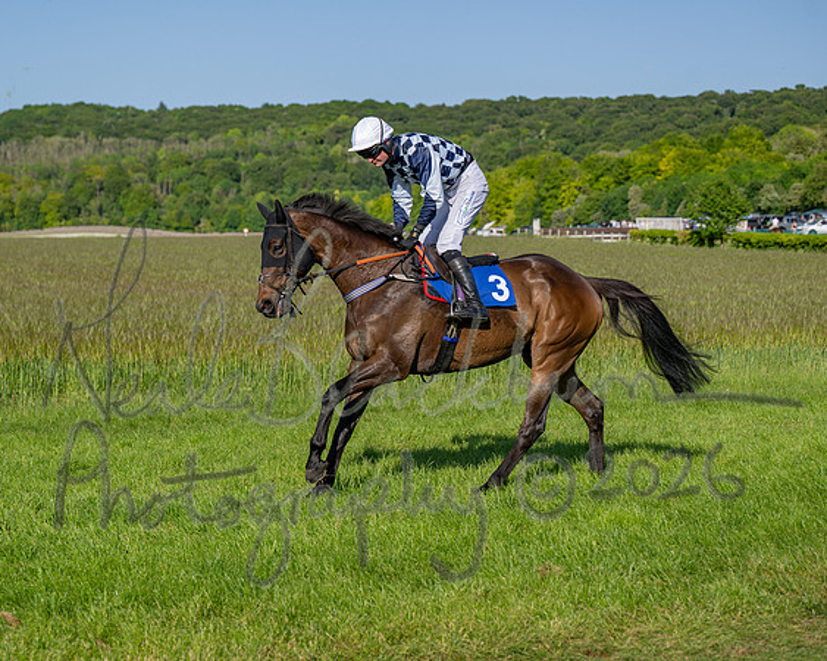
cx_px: 414
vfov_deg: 19.4
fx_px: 1930
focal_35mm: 79
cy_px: 330
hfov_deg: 24.2
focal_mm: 70
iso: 200
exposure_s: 1/2500
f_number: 4
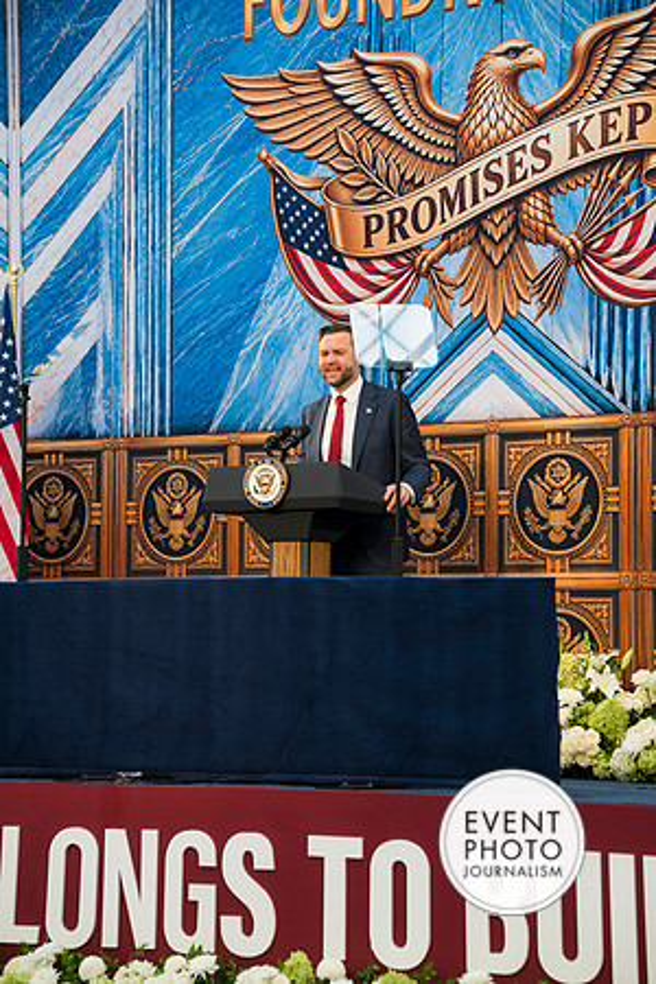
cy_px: 492
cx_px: 328
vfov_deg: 20.6
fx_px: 2706
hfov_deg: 13.8
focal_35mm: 99
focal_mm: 99
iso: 500
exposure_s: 1/160
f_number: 4
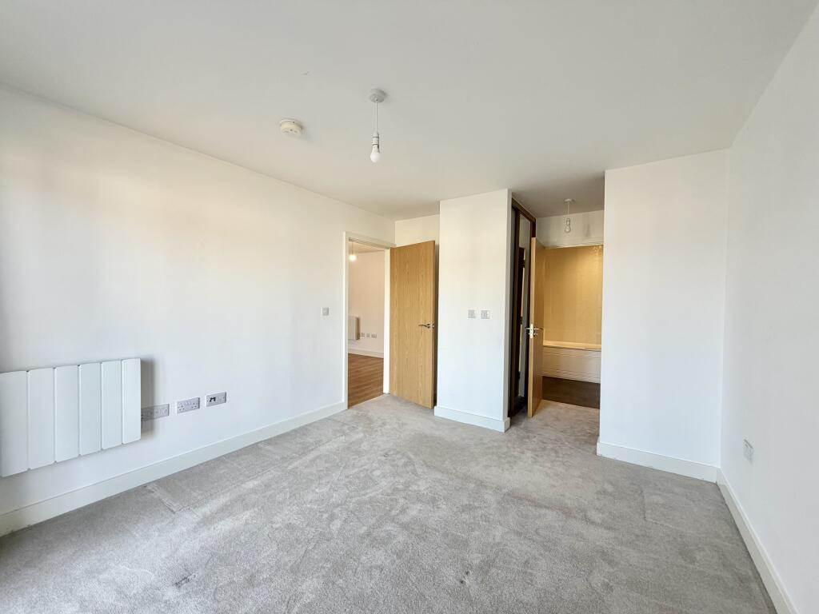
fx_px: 331
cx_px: 410
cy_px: 307
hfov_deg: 102.1
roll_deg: -0.7
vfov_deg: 85.7
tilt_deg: -1.5
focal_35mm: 14
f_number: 2.2
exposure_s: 1/100
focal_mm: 2.22
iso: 100
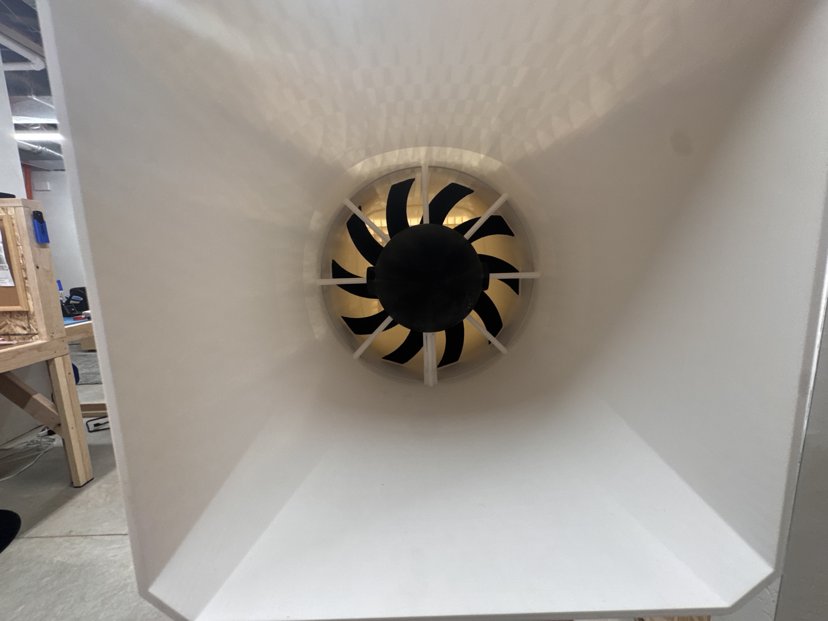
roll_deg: +1.6
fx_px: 335
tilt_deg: -7.5
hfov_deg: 102.1
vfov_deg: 85.7
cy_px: 310
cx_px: 414
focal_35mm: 14
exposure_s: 1/60
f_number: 2.2
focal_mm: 2.22
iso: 200
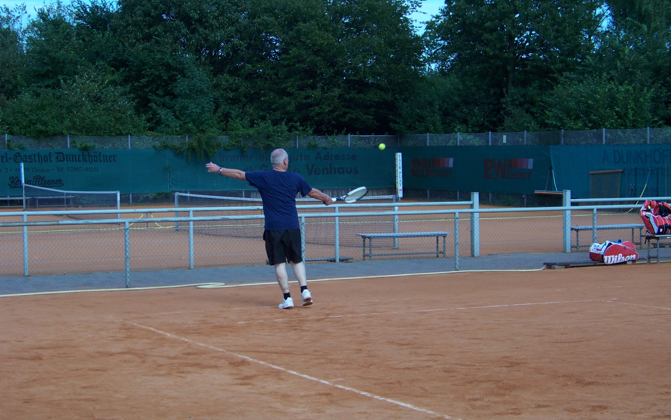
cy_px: 214
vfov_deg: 17.4
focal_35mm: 75
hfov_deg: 27.5
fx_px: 1372
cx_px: 337
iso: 66
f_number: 3.2
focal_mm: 11.7
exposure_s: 1/400
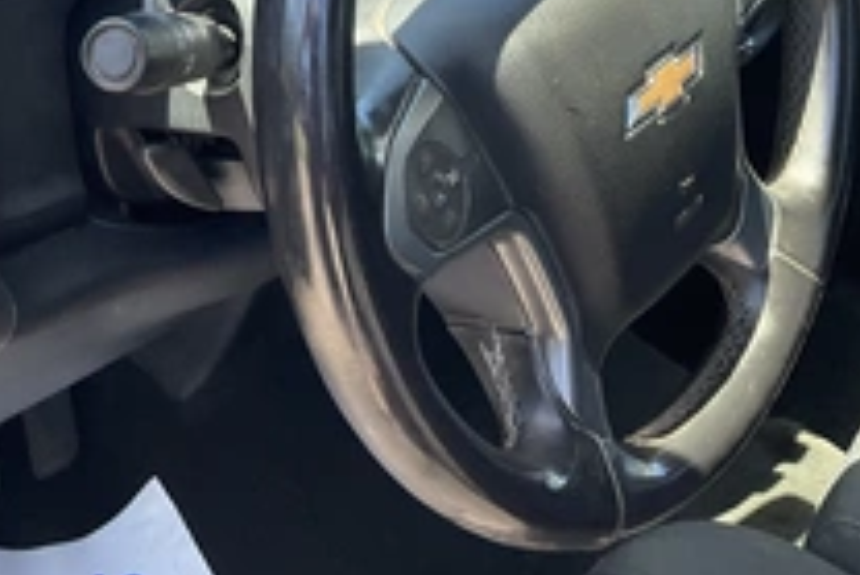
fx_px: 1386
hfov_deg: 33.0
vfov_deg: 22.4
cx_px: 120
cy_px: -12
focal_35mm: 58
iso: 32
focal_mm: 3
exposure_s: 1/171
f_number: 1.8
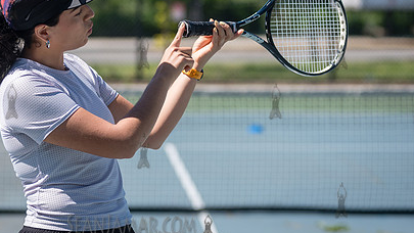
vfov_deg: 7.1
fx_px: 1889
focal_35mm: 172
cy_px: 52
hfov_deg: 12.5
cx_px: 143
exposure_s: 1/2000
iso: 200
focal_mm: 112
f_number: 3.5
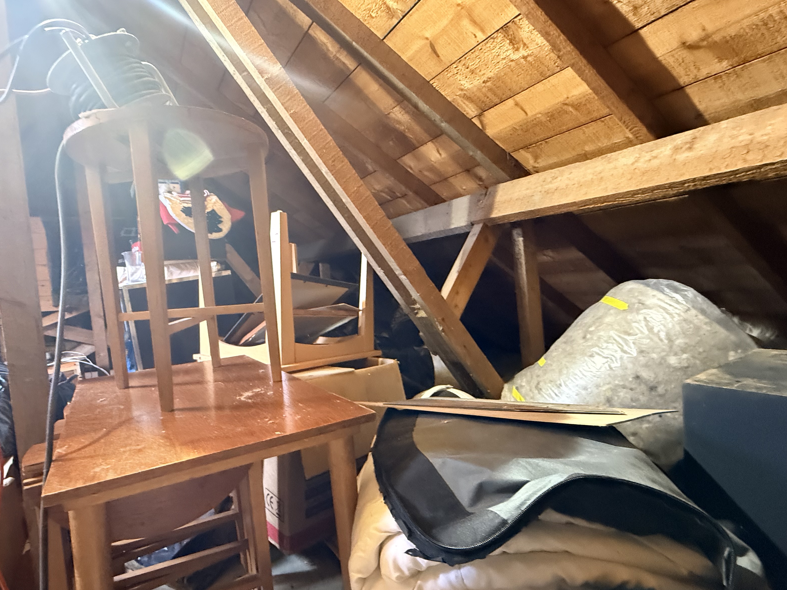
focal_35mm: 18
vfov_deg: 71.6
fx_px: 409
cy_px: 307
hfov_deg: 86.1
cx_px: 296
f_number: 2.2
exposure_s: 1/33
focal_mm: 2.22
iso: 1000
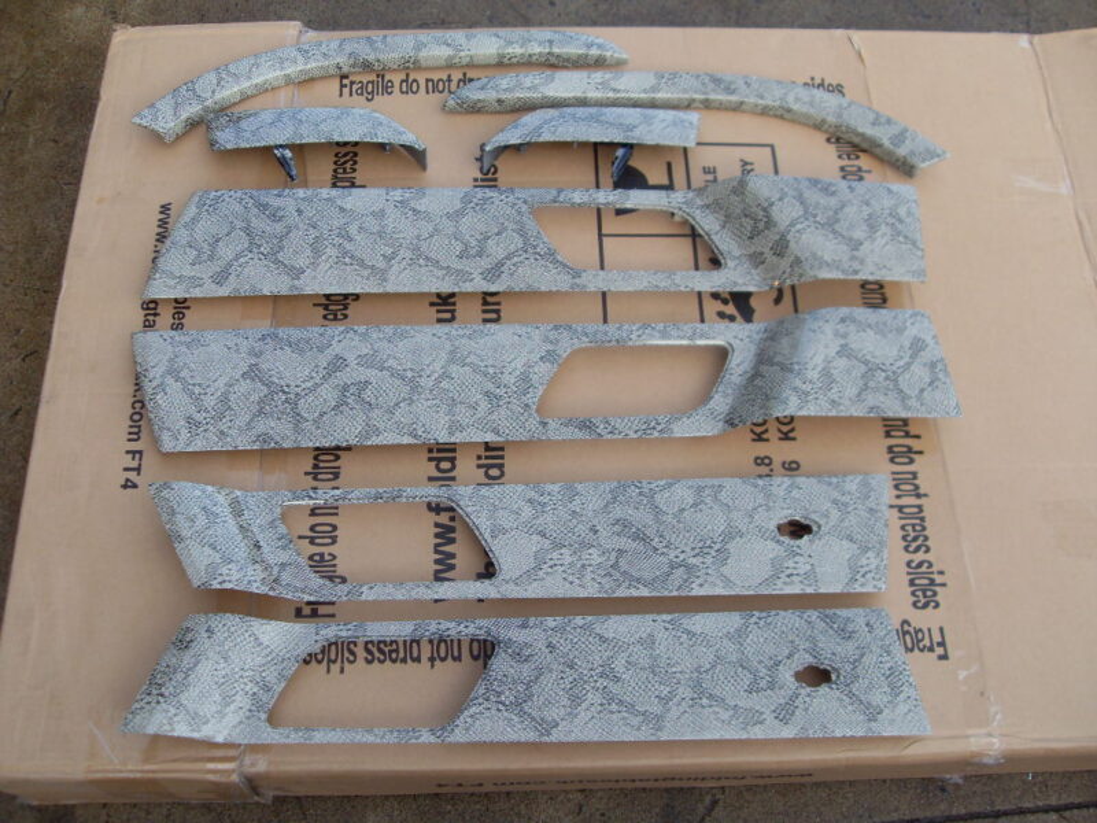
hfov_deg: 52.6
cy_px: 412
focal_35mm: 35
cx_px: 548
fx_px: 1109
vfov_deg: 40.7
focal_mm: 6.3
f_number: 2.8
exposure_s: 1/350
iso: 80
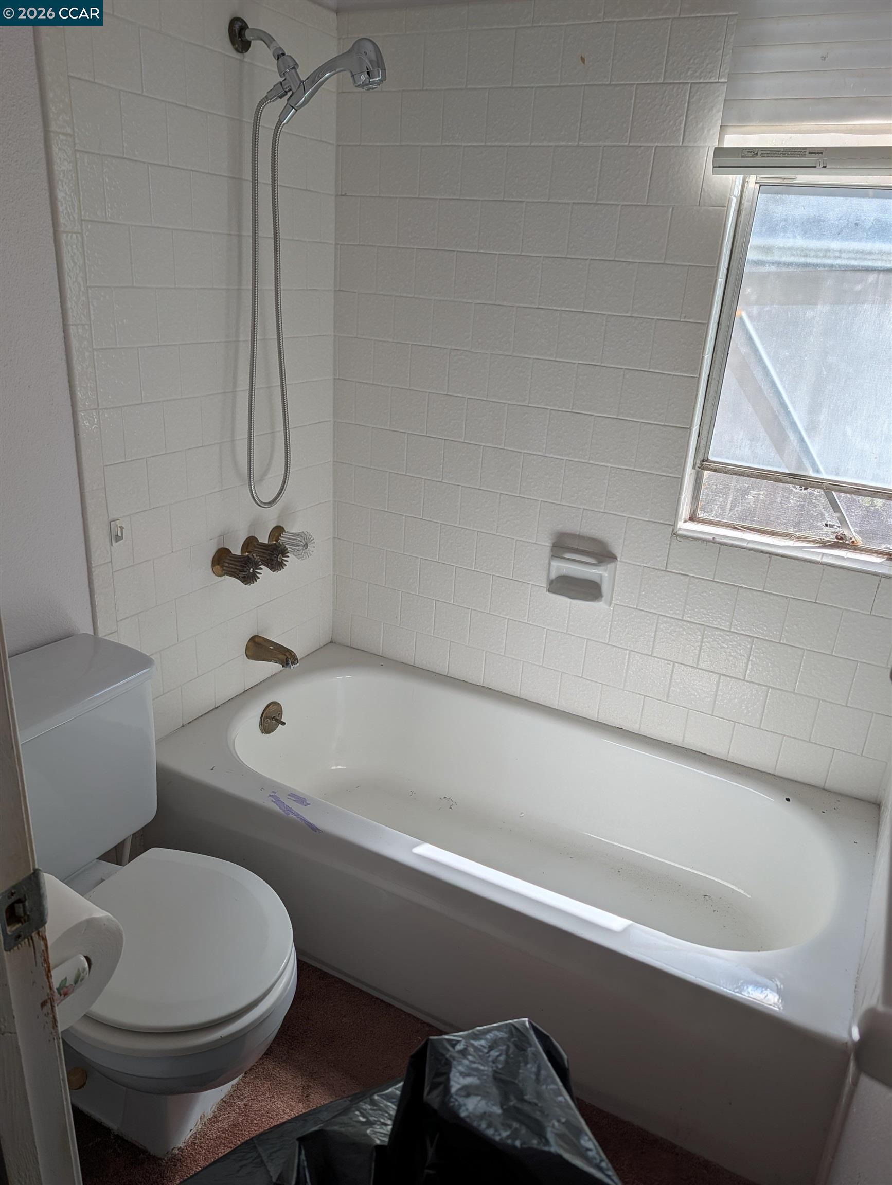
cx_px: 446
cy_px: 592
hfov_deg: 56.9
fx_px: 823
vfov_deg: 71.5
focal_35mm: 24
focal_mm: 6.9
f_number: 1.68
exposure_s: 1/3937
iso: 21
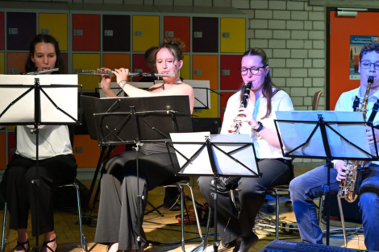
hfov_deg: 30.5
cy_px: 115
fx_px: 695
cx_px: 180
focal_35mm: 66
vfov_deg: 20.6
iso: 2800
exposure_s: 1/125
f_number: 4
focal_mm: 44
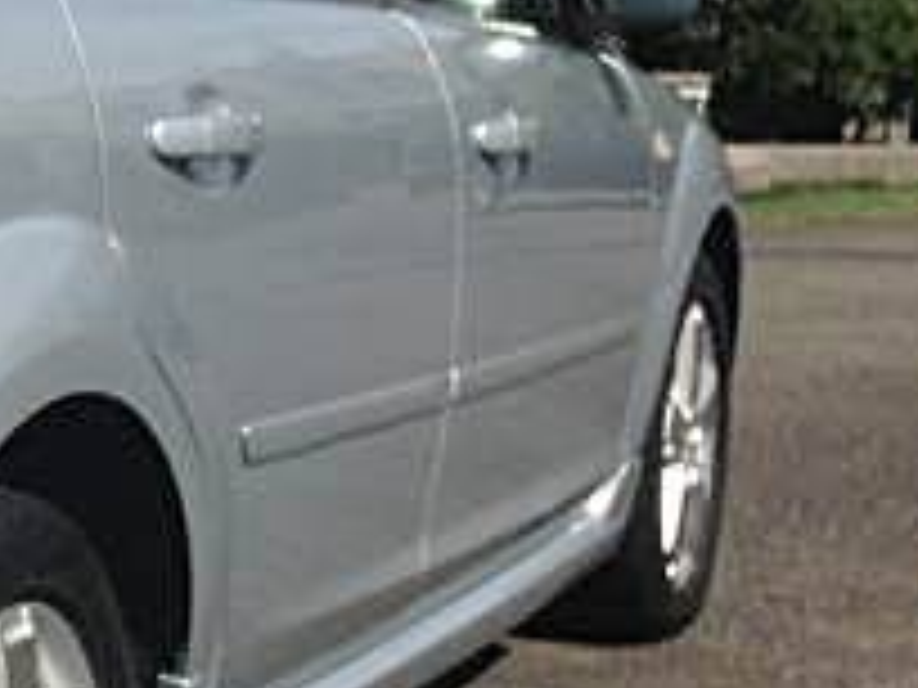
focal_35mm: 113
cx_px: -608
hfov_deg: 15.5
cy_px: 313
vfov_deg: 13.1
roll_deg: +0.6
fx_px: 2997
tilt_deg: -5.6
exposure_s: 1/2463
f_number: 2.4
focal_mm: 4.12
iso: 50
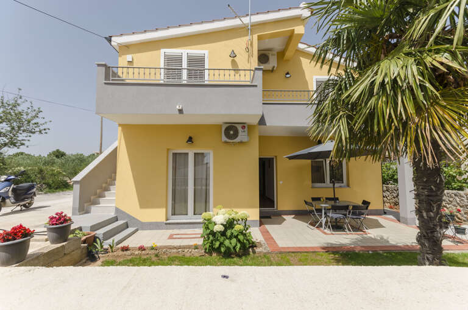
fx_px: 195
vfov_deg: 77.1
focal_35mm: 15
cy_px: 155
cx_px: 234
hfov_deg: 100.5
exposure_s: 1/200
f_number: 10
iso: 100
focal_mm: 10
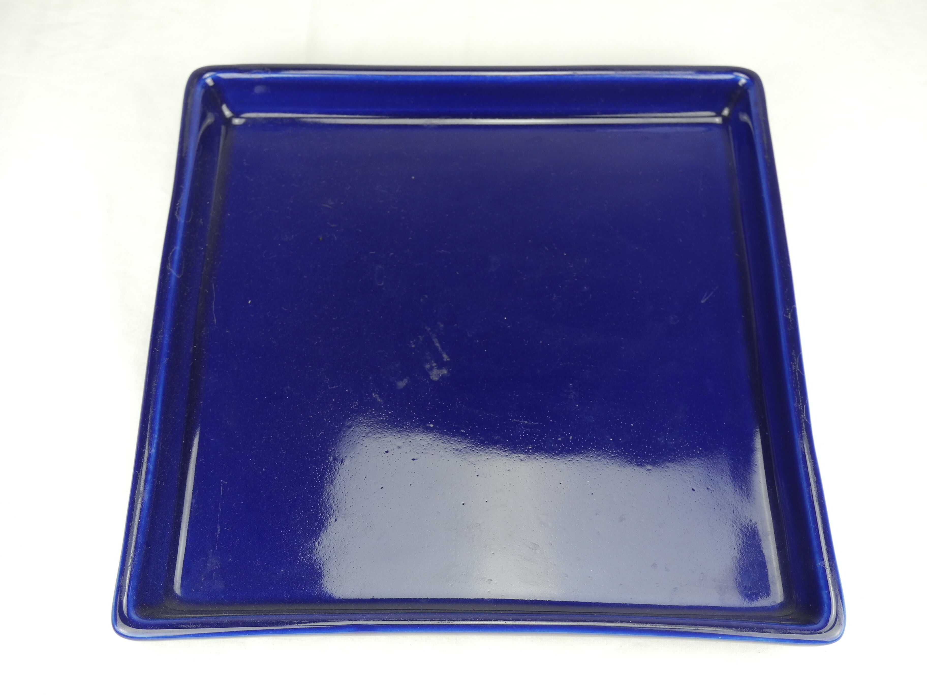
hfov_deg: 42.1
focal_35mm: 45
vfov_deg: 32.2
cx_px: 464
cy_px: 348
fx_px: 1205
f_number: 3.2
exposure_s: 1/40.1
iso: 100
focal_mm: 9.7
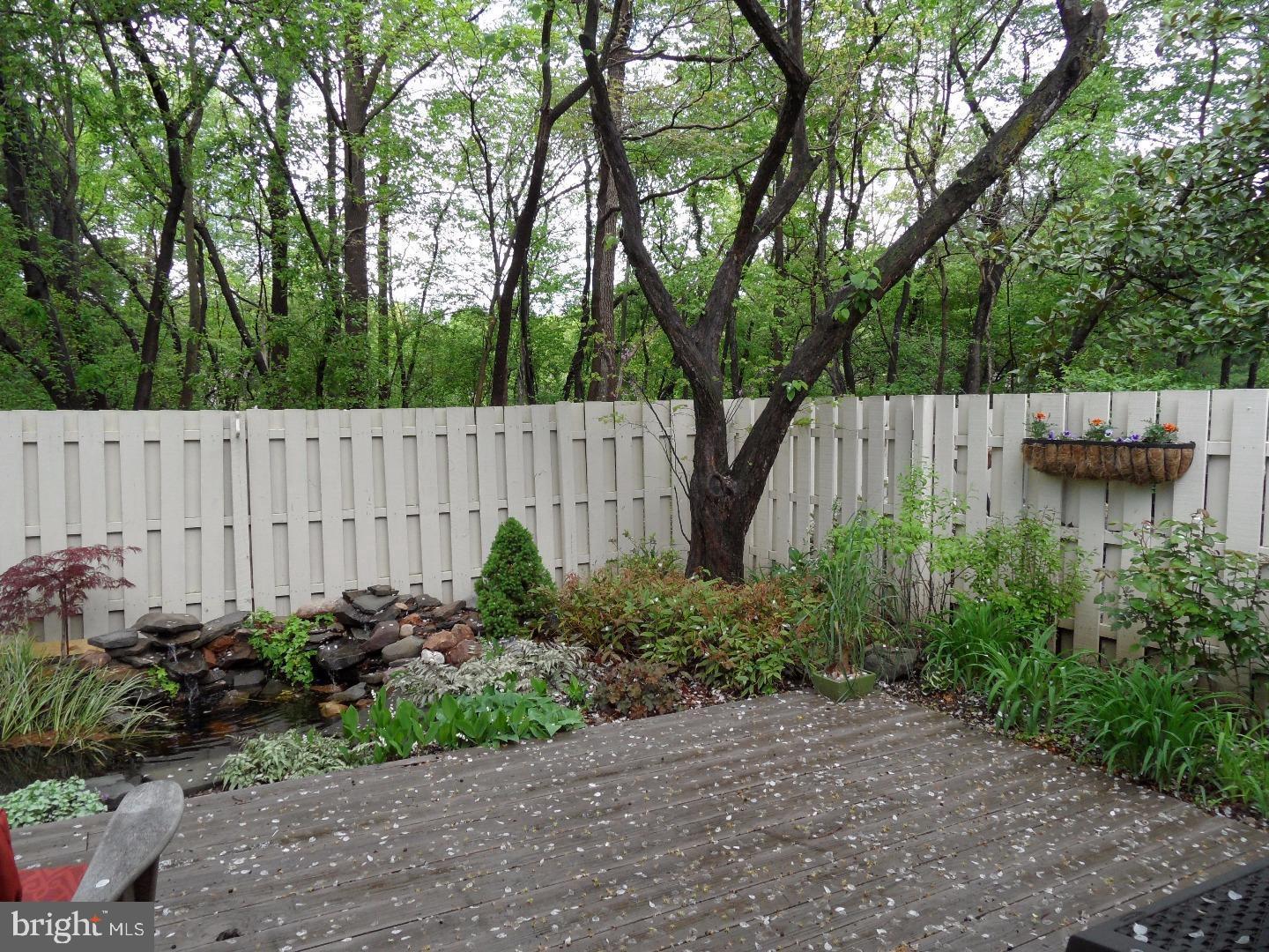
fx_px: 880
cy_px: 476
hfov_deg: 71.6
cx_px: 634
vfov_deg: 56.8
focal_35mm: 24
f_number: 3.2
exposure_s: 1/125
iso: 80
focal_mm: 3.9
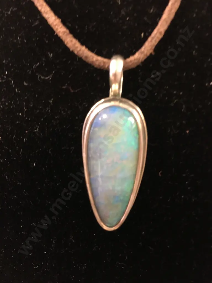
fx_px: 237
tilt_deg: -30.3
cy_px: 142
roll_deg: -0.9
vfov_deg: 61.7
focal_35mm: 29
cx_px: 106
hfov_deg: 48.2
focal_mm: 4.15
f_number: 2.2
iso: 100
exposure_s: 1/8
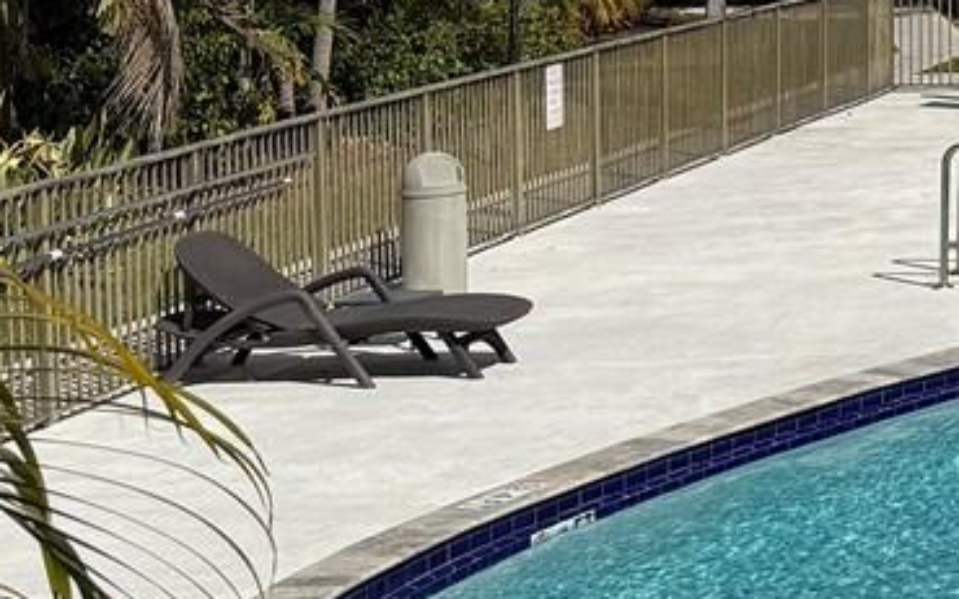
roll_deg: +1.2
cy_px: -226
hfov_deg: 16.3
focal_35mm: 110
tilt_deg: +0.3
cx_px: 1667
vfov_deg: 11.5
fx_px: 2874
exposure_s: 1/9091
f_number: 1.78
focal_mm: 6.76
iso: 80
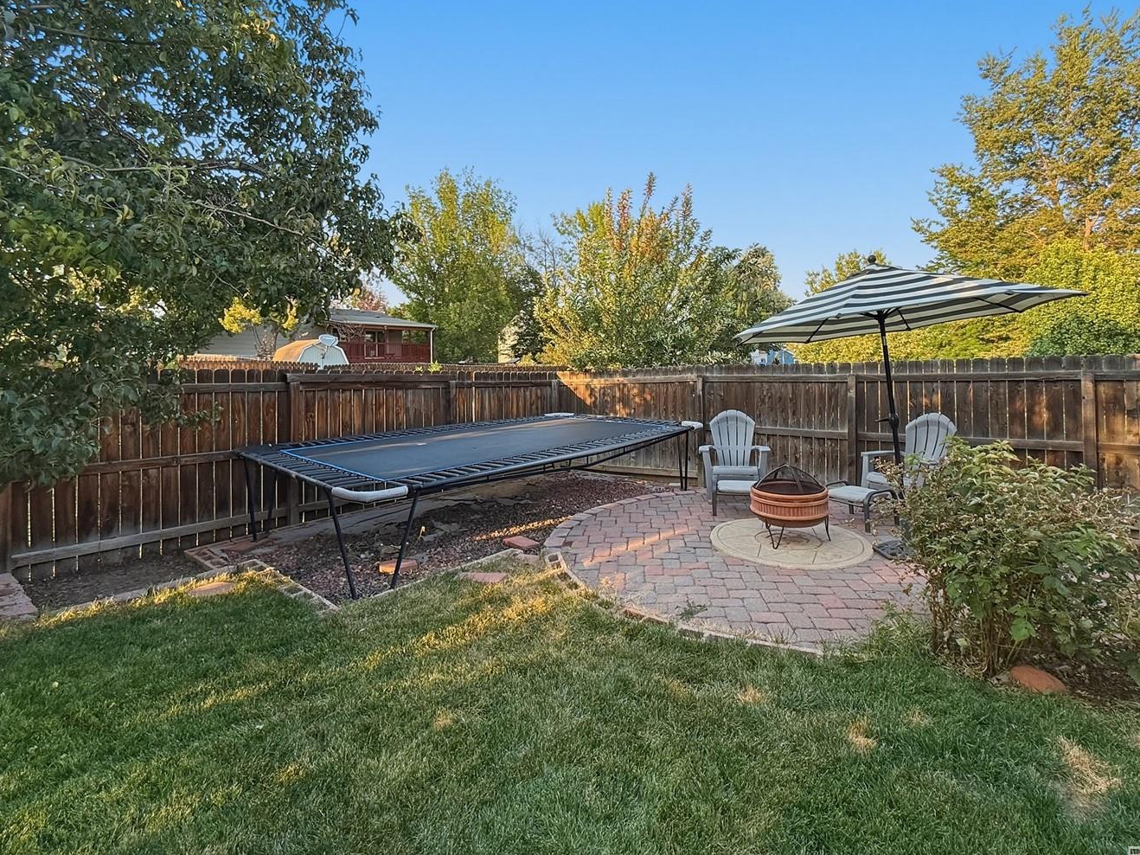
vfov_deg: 74.1
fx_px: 560
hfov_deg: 91.0
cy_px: 355
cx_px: 575
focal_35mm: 17
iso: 50
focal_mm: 2.2
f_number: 2.2
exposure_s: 1/347
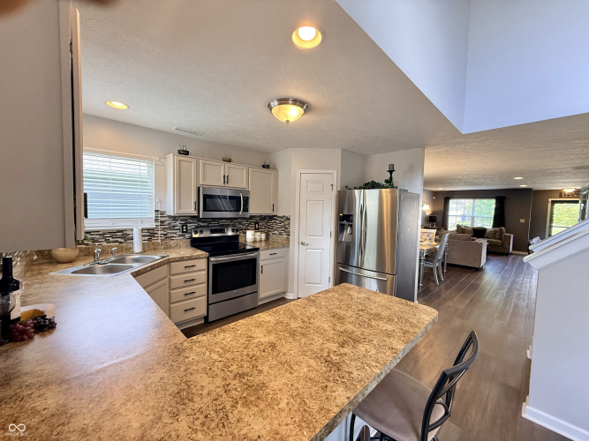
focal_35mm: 14
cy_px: 220
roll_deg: -0.9
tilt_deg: -1.4
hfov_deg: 102.1
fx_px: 238
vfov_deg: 85.7
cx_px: 294
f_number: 2.2
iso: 320
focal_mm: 2.22
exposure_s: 1/120
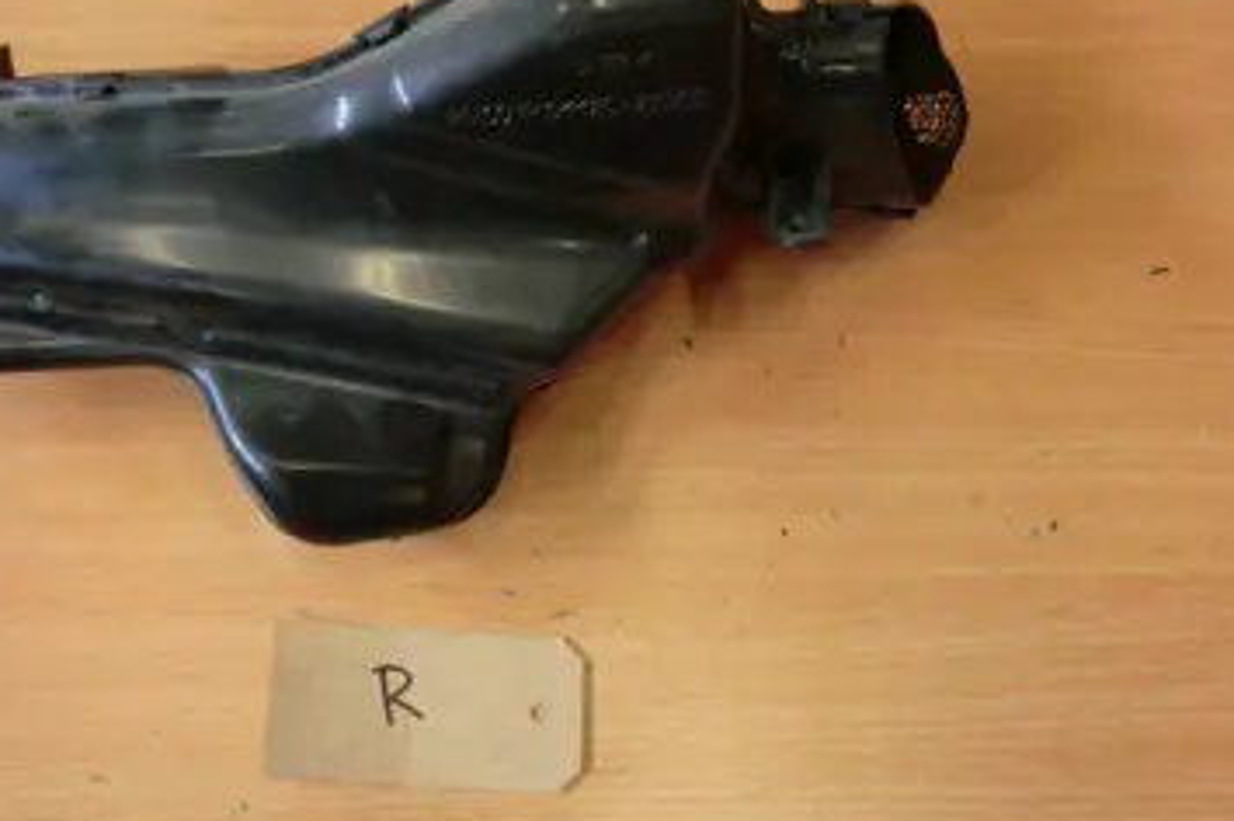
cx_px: 417
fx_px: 1301
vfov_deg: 34.9
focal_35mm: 38
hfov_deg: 49.9
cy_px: 466
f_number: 3.2
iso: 200
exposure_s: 1/60
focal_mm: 4.9
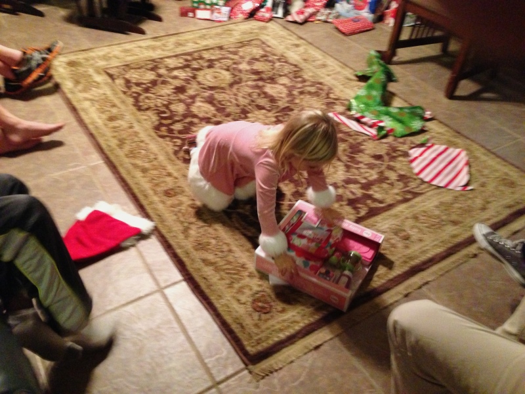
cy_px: 197
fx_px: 500
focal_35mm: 33
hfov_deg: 55.4
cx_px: 262
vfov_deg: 42.9
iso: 640
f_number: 2.4
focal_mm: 4.13
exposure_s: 1/15
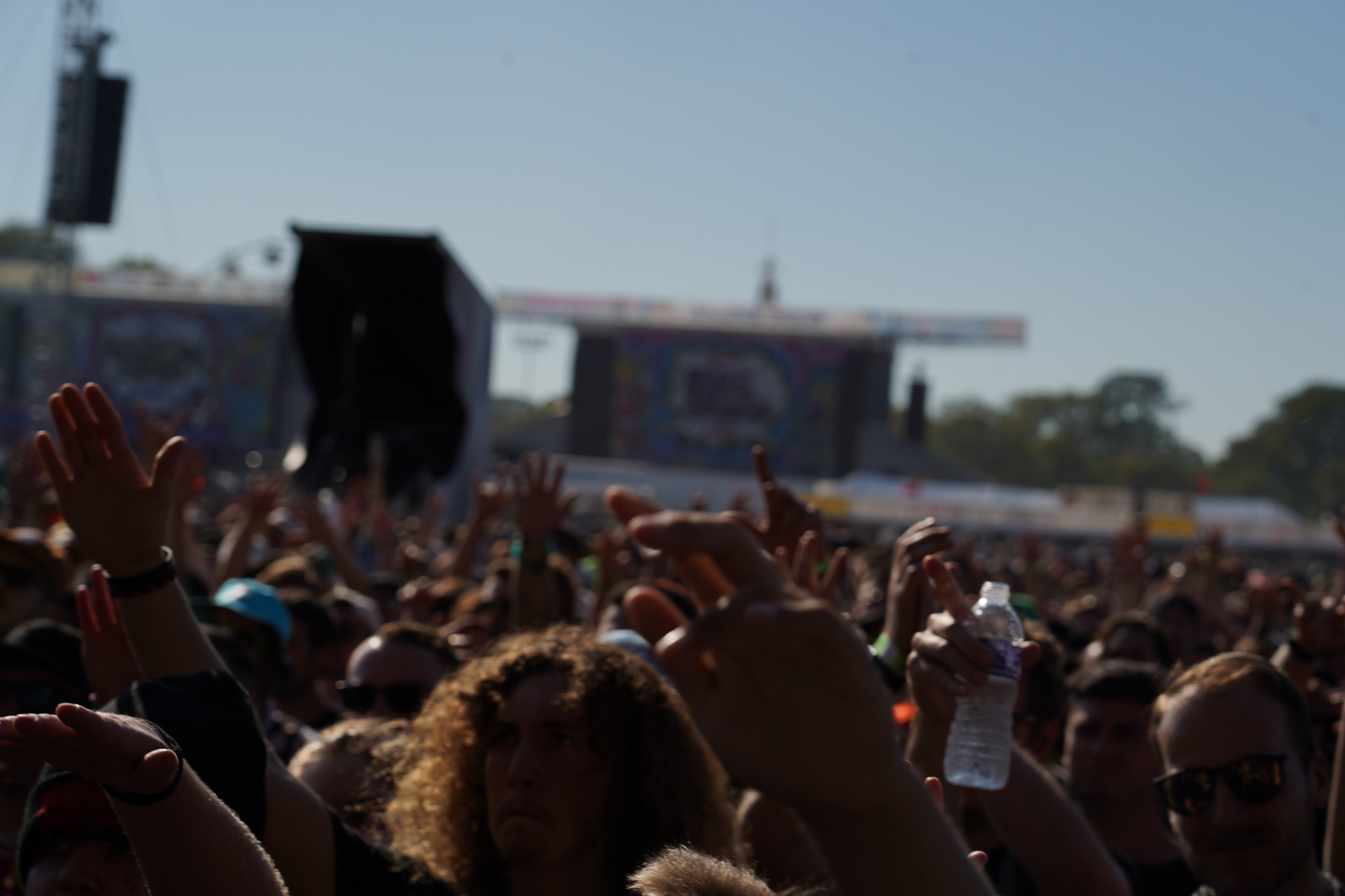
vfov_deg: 13.0
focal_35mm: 105
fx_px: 3923
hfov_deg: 19.5
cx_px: 672
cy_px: 448
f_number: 8
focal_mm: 105
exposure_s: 1/1000
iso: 100
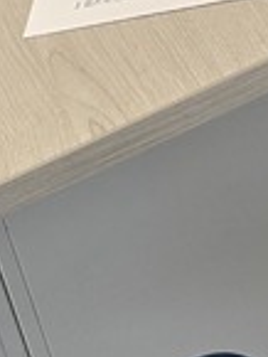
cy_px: -423
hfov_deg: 8.2
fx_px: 1670
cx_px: 723
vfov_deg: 10.8
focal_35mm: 162
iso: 100
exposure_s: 1/120
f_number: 1.7
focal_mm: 6.3
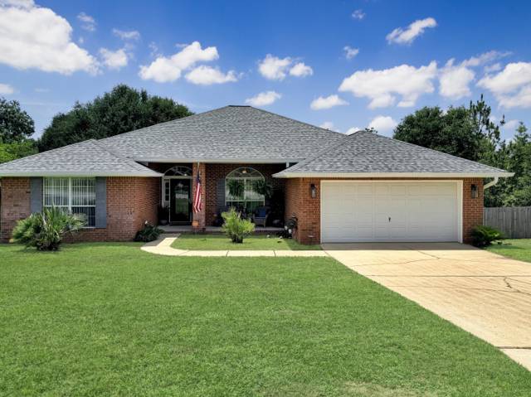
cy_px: 198
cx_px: 266
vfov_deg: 56.8
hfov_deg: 71.6
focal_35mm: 24
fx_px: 368
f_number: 1.78
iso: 80
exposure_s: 1/6711
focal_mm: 6.76
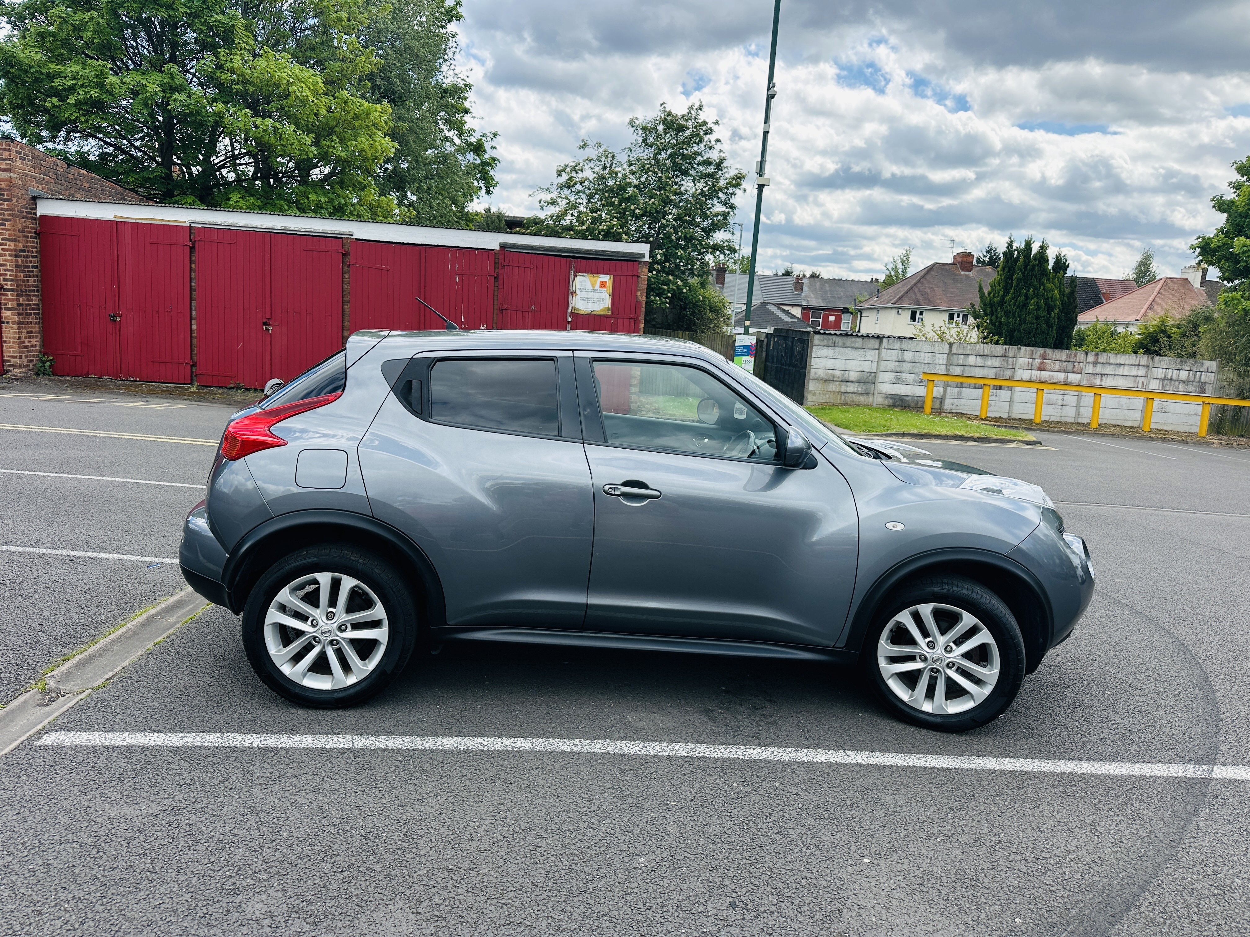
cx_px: 625
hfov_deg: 71.6
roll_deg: -3.9
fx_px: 867
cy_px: 468
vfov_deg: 56.8
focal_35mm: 24
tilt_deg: -8.4
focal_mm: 6.86
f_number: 1.78
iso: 80
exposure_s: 1/1880
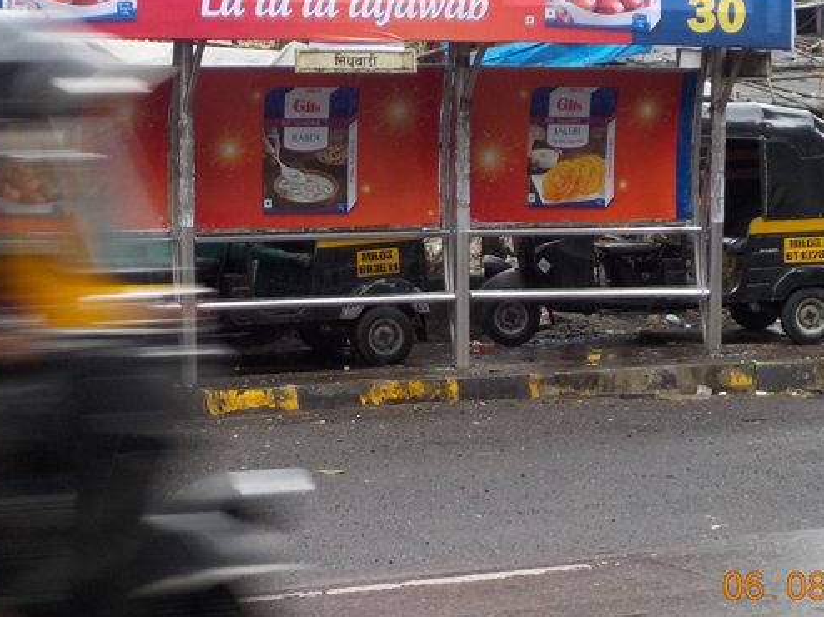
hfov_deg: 20.8
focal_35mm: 94
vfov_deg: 15.7
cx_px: 324
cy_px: 188
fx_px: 2236
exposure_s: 1/50
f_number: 4.7
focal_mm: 7.9
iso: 125
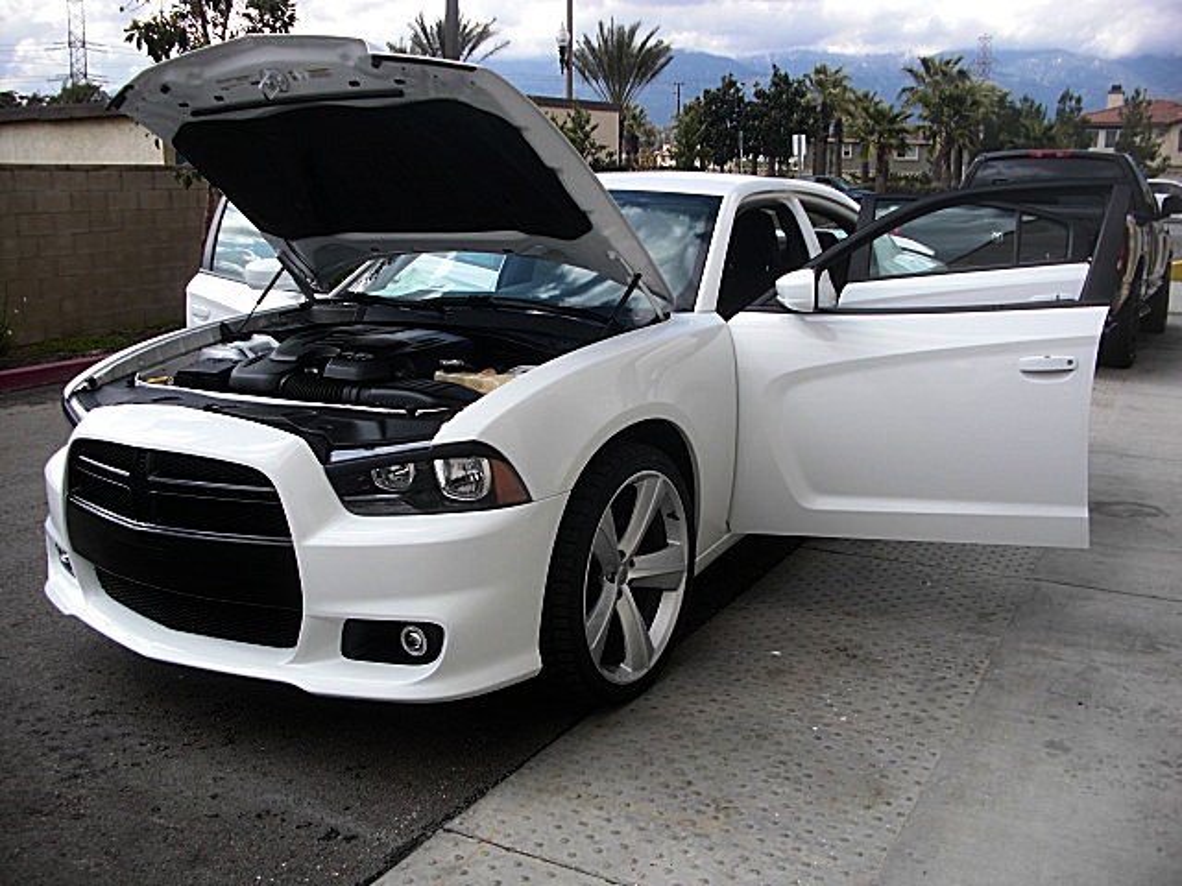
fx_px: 1229
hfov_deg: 51.4
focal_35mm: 36
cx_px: 591
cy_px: 443
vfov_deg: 39.7
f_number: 2.8
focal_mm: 6.3
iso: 50
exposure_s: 1/640
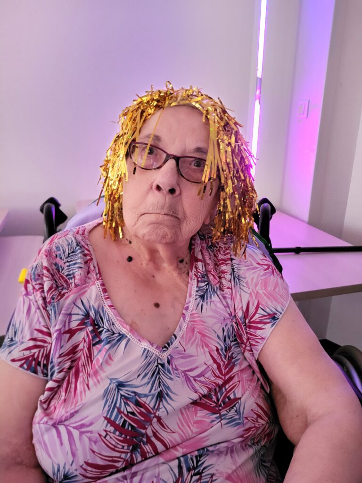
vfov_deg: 67.3
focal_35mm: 26
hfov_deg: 53.1
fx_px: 363
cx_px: 181
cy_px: 242
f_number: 1.8
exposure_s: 1/25
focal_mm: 5.4
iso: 1250
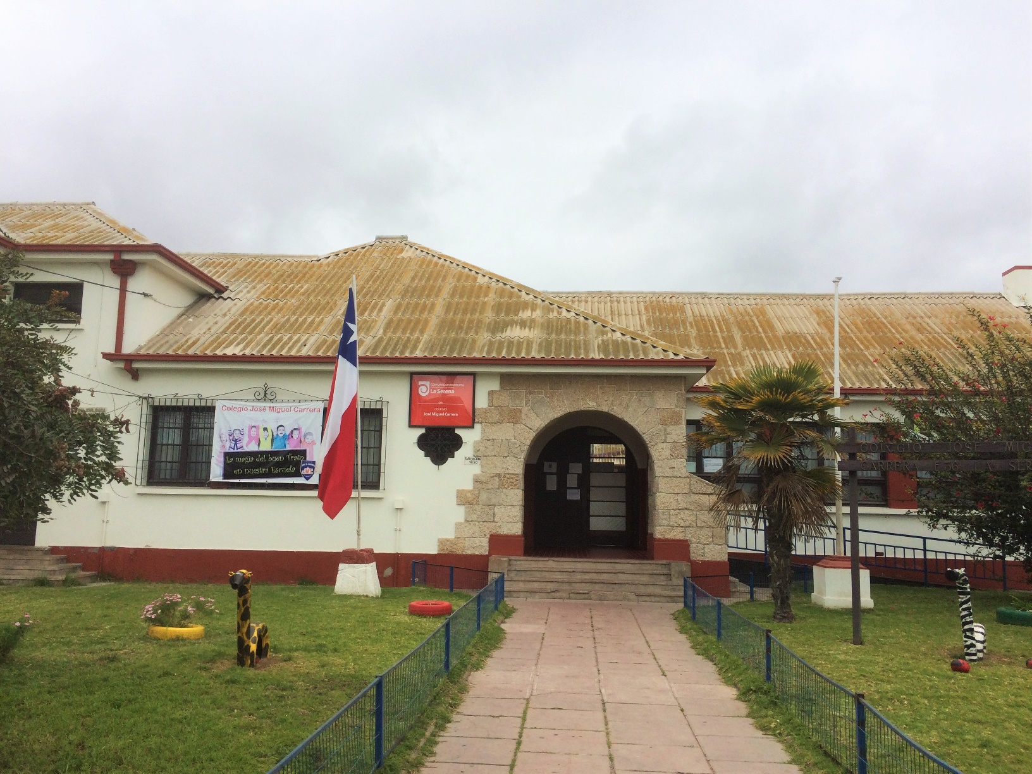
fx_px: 865
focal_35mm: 29
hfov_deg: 61.7
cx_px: 516
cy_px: 387
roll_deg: -2.2
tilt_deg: +8.3
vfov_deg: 48.2
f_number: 2.2
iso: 32
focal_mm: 4.15
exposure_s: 1/1642
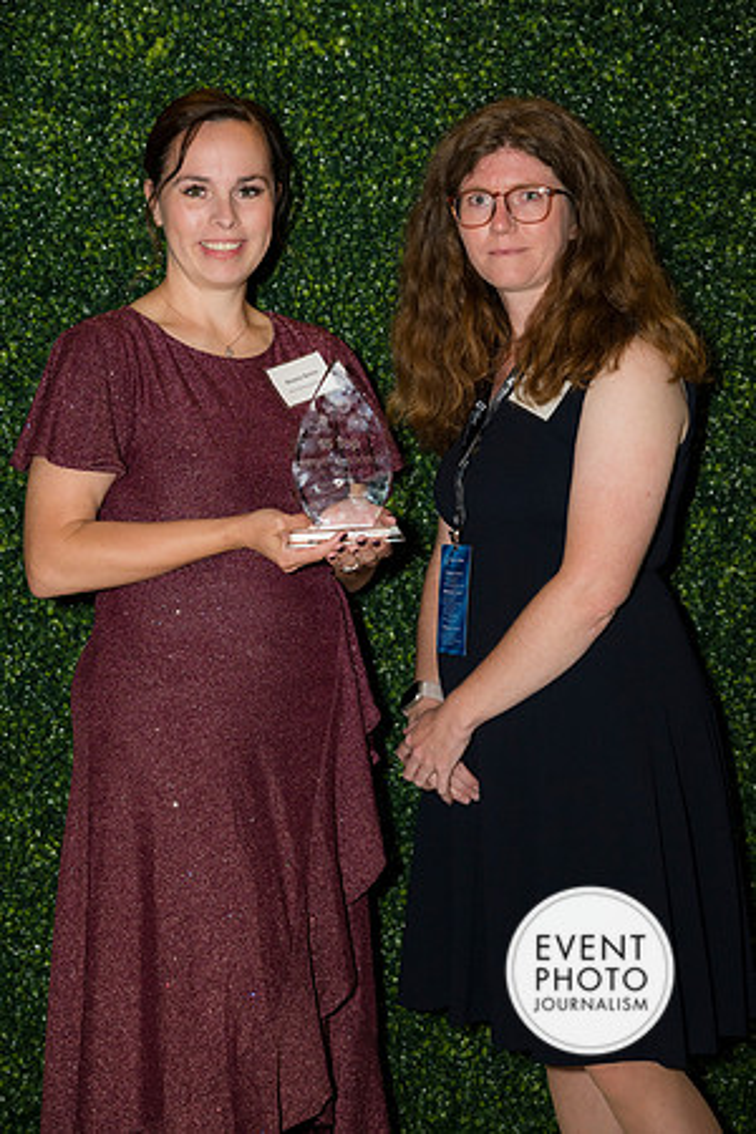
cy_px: 567
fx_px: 2362
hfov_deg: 18.2
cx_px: 378
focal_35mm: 75
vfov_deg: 27.0
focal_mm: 75
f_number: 5
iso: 640
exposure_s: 1/160
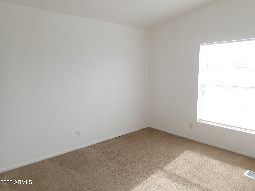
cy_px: 96
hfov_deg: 69.4
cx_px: 128
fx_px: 184
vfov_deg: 54.9
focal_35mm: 25
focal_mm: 4.5
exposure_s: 1/100
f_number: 2
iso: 100
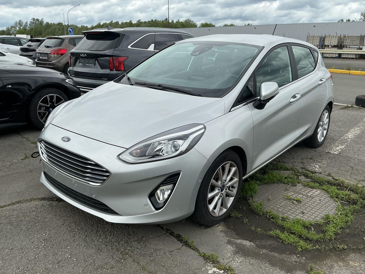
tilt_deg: -15.9
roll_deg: +0.6
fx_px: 316
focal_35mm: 30
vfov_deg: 46.8
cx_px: 185
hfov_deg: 60.0
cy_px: 136
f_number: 1.8
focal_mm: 3
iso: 25
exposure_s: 1/1786
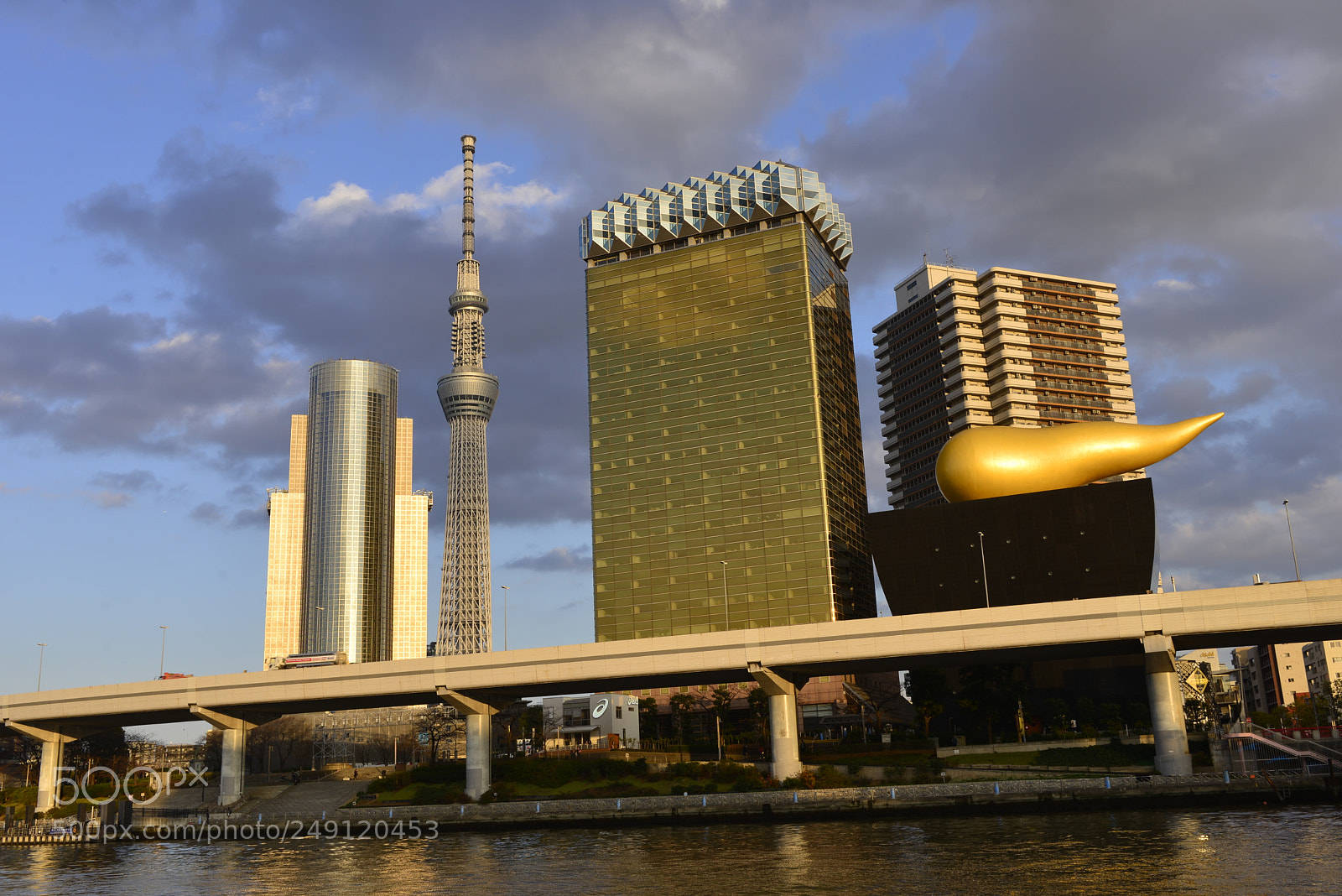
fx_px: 1268
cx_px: 671
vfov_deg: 38.9
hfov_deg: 55.8
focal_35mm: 34
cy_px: 448
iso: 100
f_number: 11
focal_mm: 34
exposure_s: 1/80
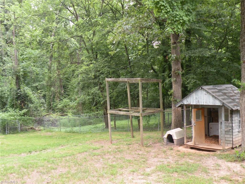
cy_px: 92
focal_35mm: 42
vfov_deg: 34.3
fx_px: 297
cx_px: 122
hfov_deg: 44.8
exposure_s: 1/58.3
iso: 149
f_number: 3.2
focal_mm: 7.4
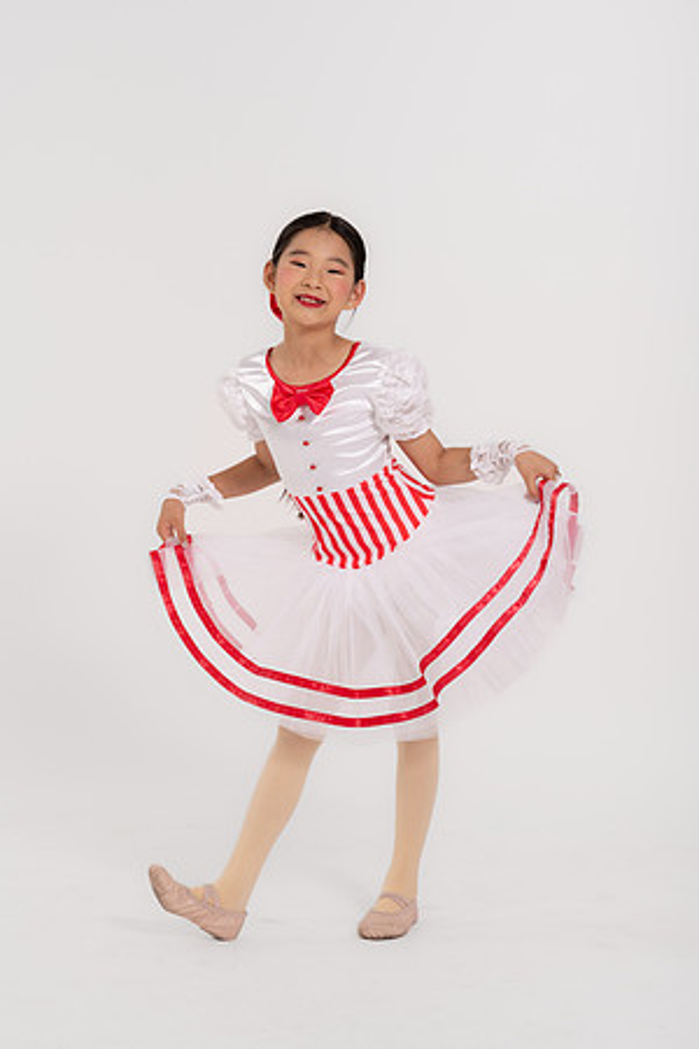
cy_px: 524
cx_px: 350
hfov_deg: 19.5
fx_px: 2039
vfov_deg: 28.8
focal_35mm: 70
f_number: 10
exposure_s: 1/160
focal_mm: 70
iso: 320
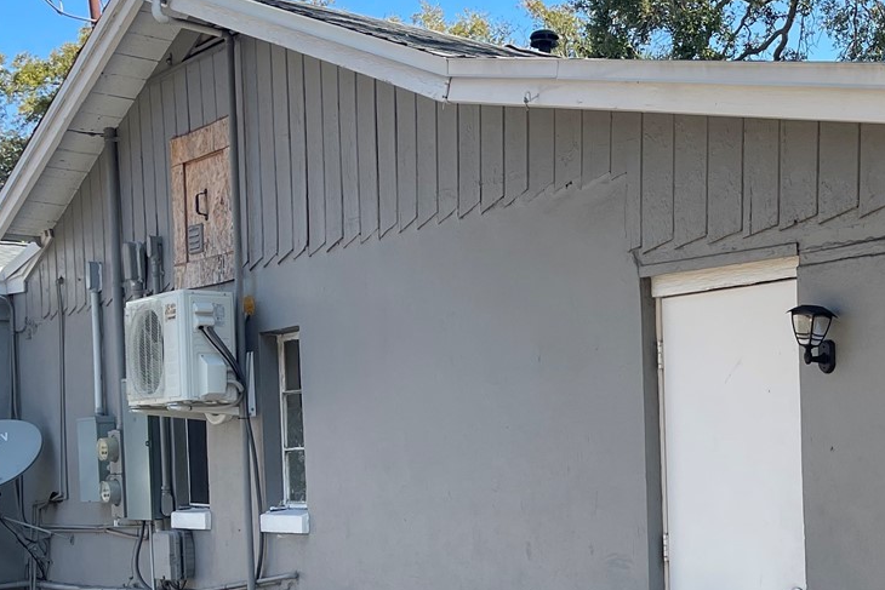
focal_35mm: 57
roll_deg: +1.3
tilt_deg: -0.9
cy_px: 491
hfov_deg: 33.7
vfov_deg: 23.4
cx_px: 743
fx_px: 1401
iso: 32
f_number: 1.6
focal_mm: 5.1
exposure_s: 1/930
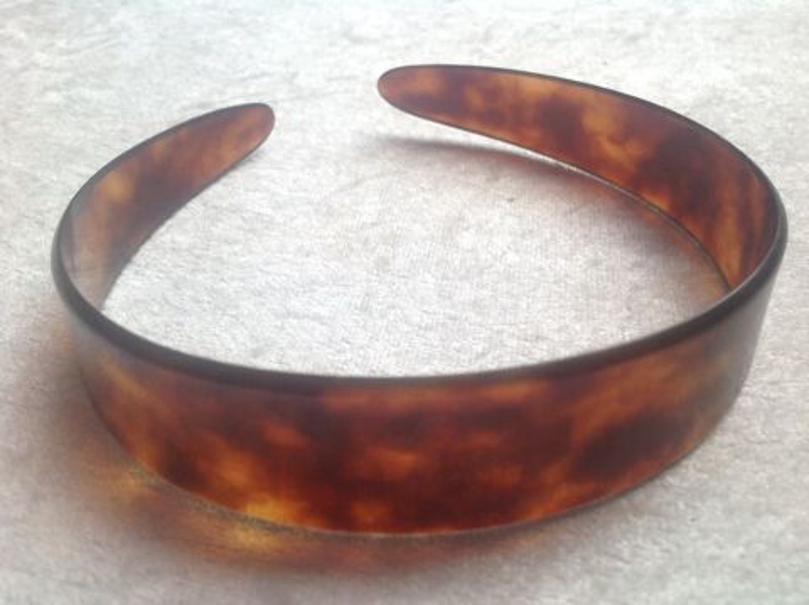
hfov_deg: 52.7
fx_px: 817
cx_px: 404
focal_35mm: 35
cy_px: 302
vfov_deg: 40.6
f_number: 2.4
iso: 64
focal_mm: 4.28
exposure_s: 1/120
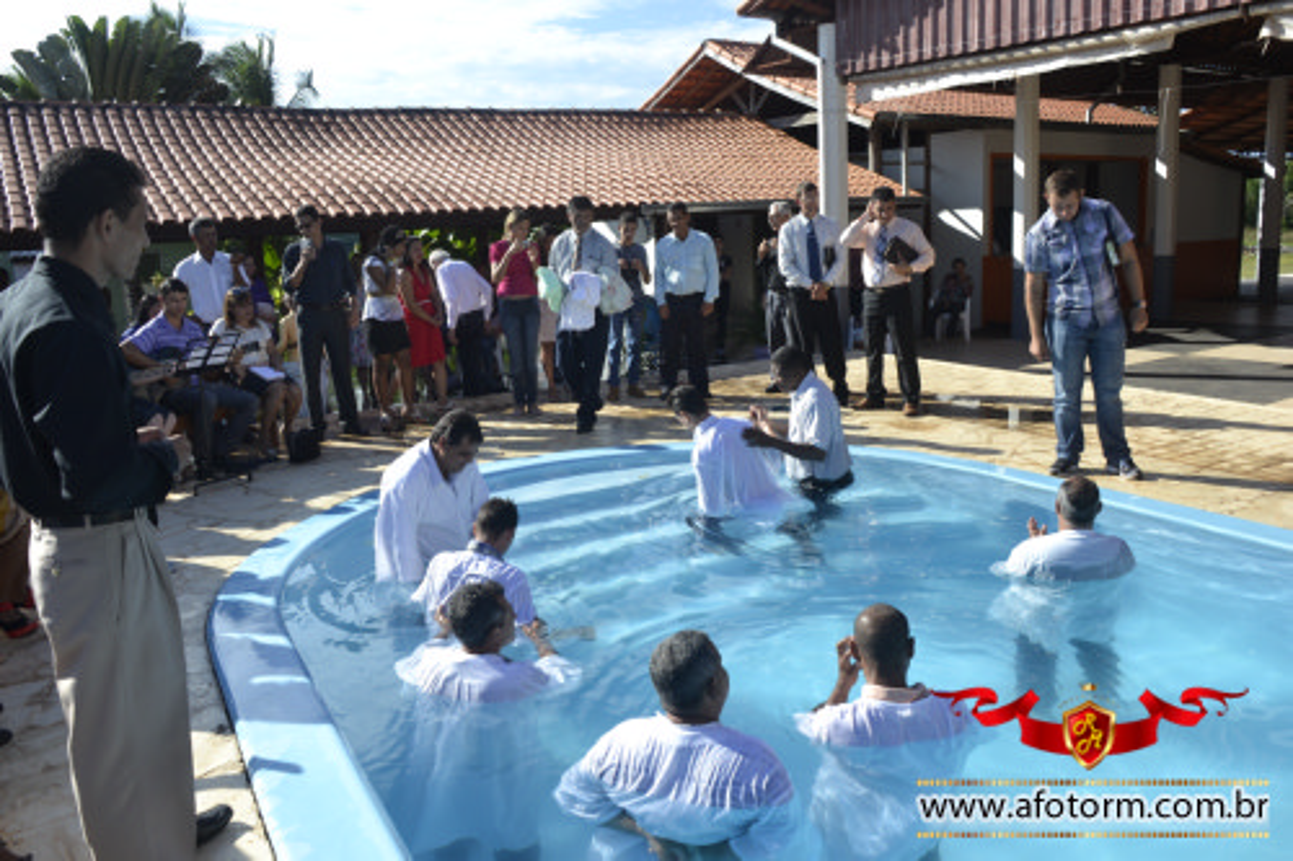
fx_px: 1077
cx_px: 646
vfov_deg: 43.6
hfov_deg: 61.9
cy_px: 430
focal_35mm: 30
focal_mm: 20
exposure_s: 1/250
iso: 100
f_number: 8
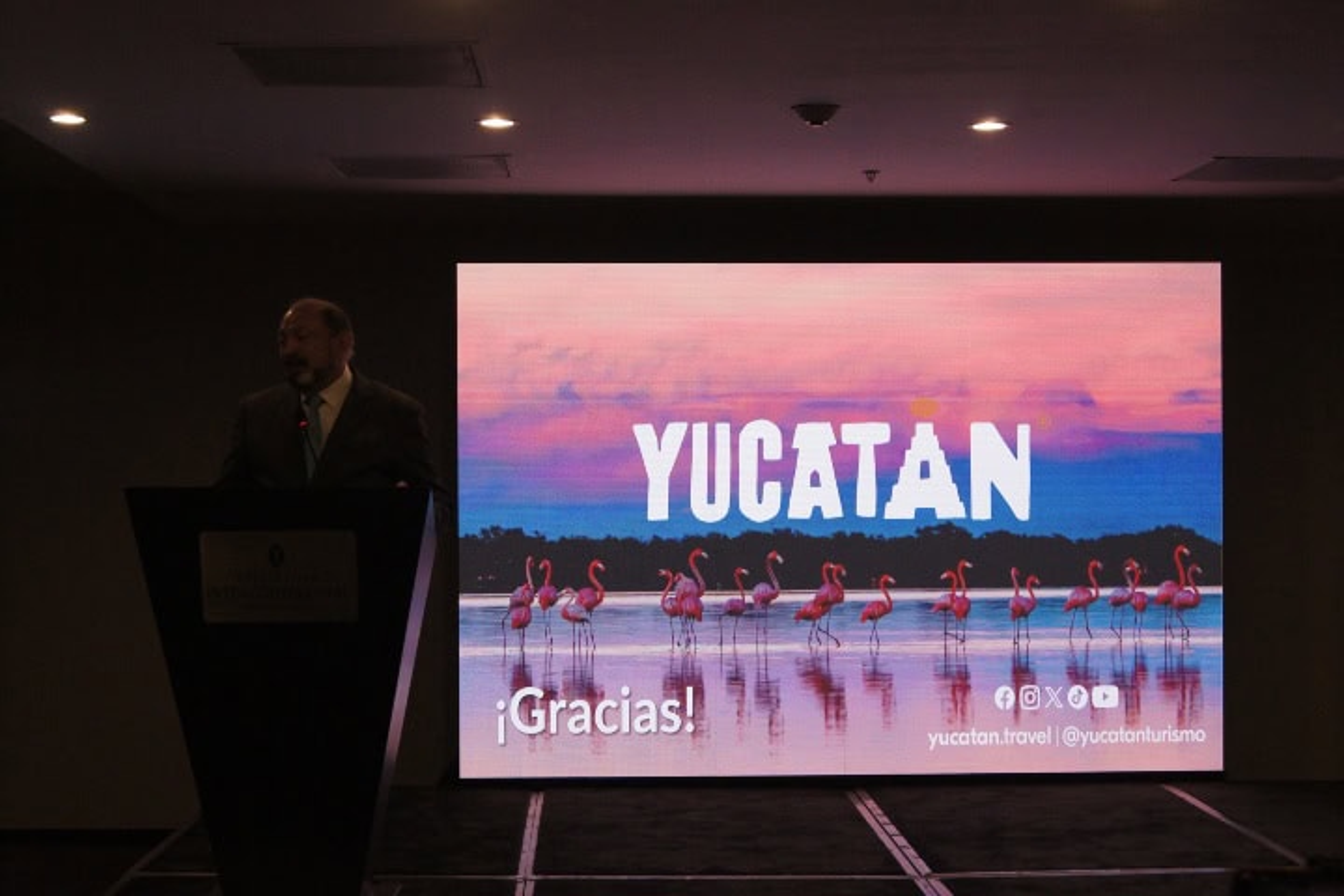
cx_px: 672
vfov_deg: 25.8
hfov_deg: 37.9
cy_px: 448
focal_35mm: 52
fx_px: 1960
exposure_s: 1/160
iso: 1600
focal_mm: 35
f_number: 5.6
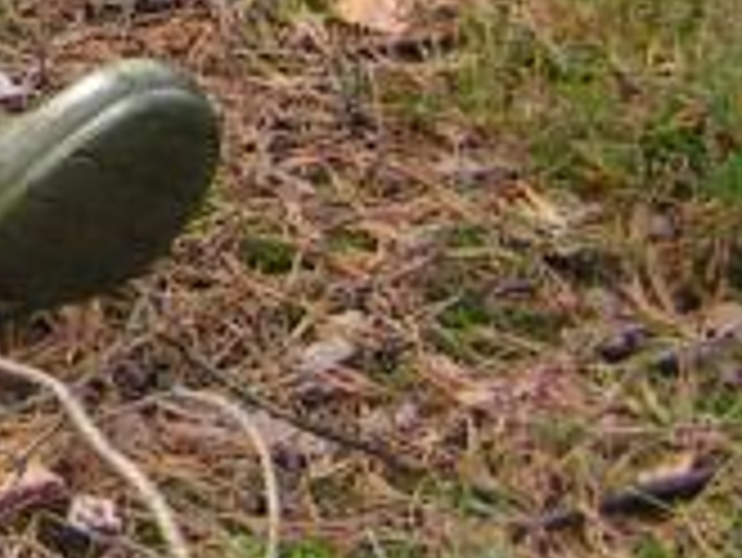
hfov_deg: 9.8
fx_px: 3947
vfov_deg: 7.7
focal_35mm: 184
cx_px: -836
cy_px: -644
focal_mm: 6.3
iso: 50
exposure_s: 1/50
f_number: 2.8
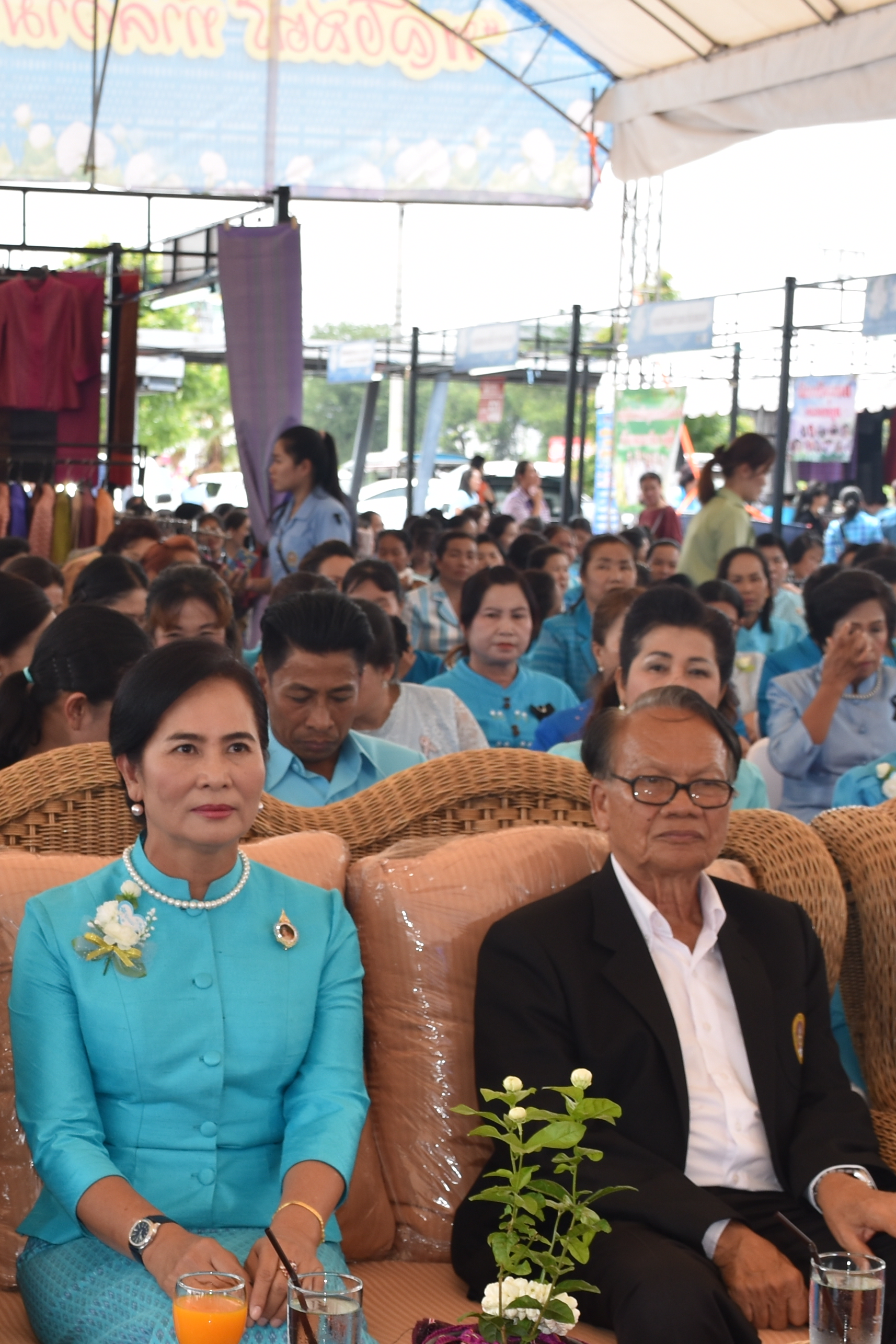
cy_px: 957
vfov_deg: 26.1
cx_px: 167
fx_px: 2874
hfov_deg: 17.6
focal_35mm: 77
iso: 110
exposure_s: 1/125
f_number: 5.6
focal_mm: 22
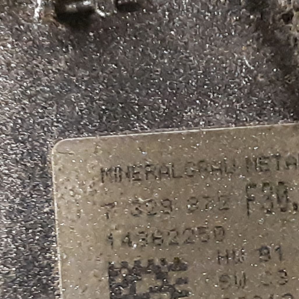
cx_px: 158
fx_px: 450
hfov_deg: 36.8
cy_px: 167
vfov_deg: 36.7
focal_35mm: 46
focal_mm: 3.93
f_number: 1.7
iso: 400
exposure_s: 1/25
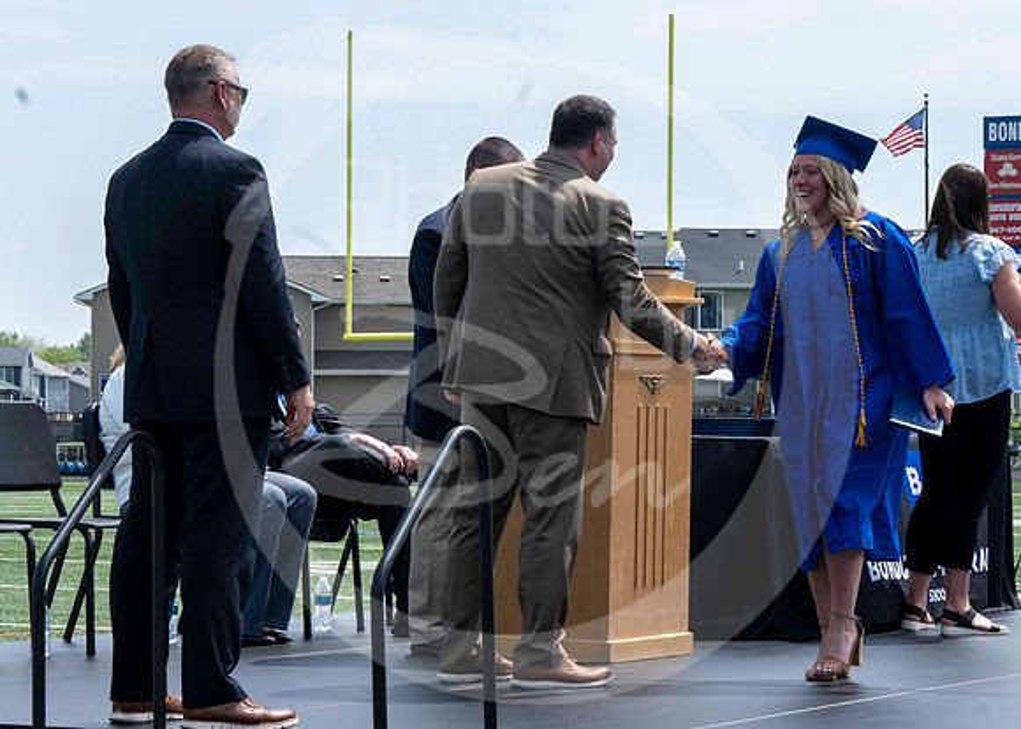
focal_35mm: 127
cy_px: 216
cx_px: 573
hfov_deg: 15.7
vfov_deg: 11.2
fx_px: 3695
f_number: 13
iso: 200
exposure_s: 1/250
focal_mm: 70
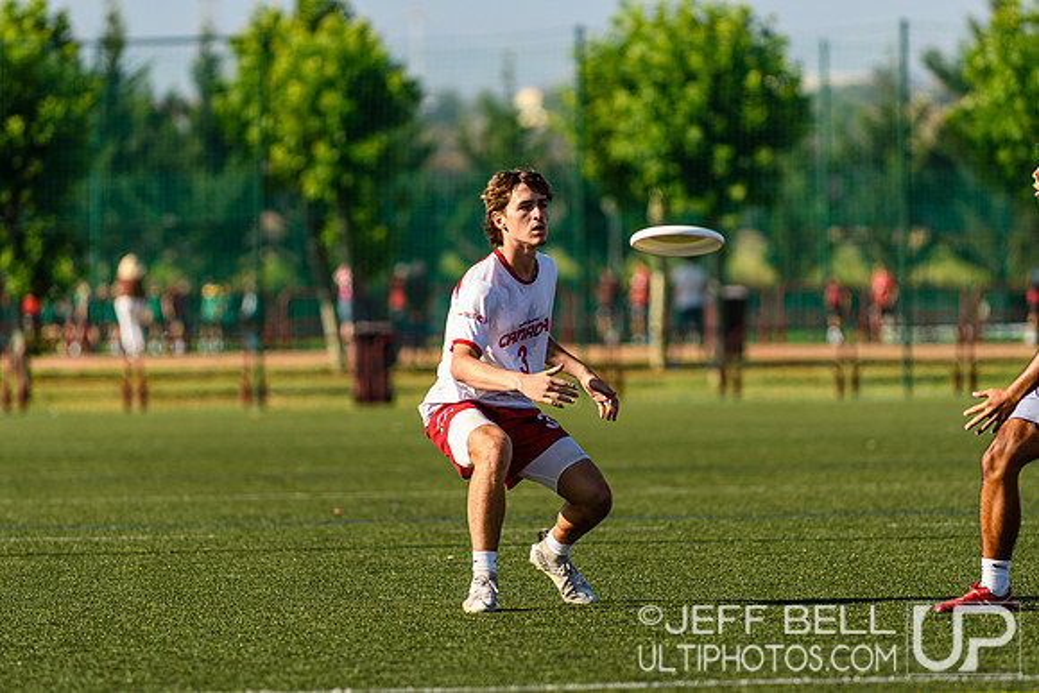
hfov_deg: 6.9
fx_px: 8660
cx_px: 520
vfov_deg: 4.6
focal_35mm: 300
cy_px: 346
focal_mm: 200
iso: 100
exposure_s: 1/1000
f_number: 3.2
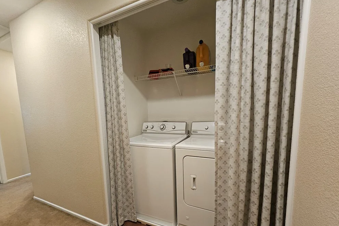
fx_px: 132
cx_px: 170
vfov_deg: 80.6
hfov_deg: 104.3
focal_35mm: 14
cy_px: 130
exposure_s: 1/40
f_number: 2.2
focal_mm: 1.74
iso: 320
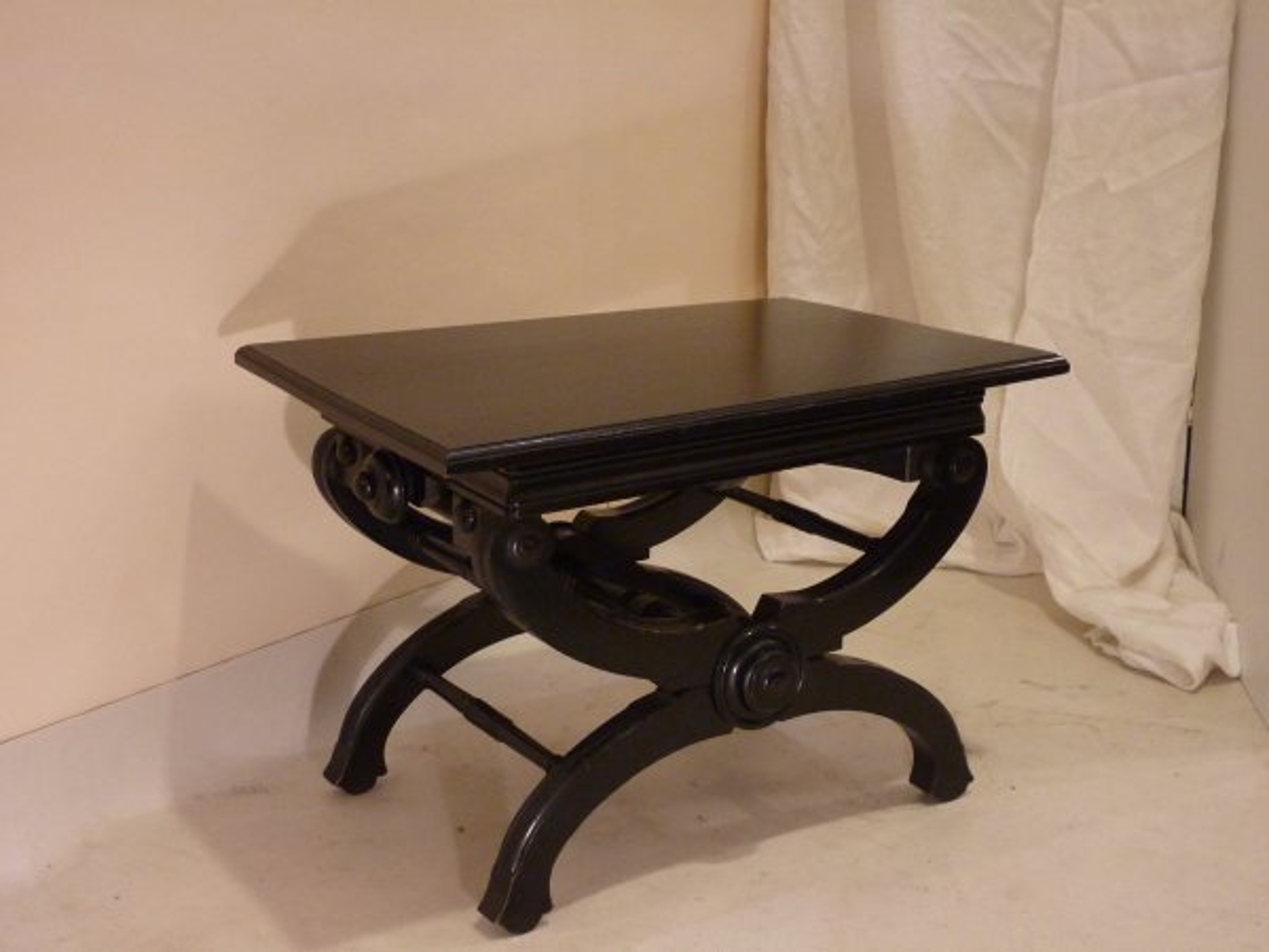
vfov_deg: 30.3
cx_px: 634
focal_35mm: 48
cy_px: 476
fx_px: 1760
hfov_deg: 39.7
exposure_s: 1/20
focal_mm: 7.9
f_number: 3.8
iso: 400
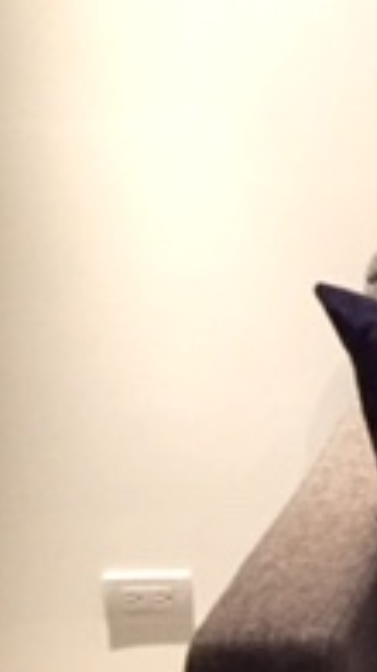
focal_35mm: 103
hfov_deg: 9.7
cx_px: 1045
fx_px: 1834
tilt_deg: -15.3
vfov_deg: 20.7
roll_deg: -3.7
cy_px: 381
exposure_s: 1/15
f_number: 2.2
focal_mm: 4.15
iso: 250
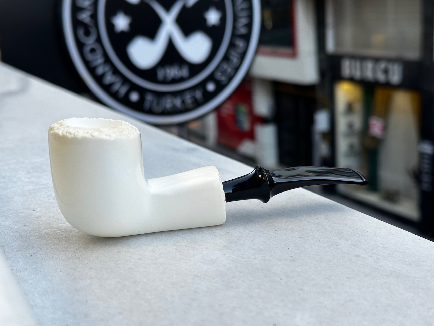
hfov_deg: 39.7
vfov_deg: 30.3
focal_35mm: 48
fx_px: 602
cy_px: 163
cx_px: 217
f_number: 1.78
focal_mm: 6.86
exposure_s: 1/139
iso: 50
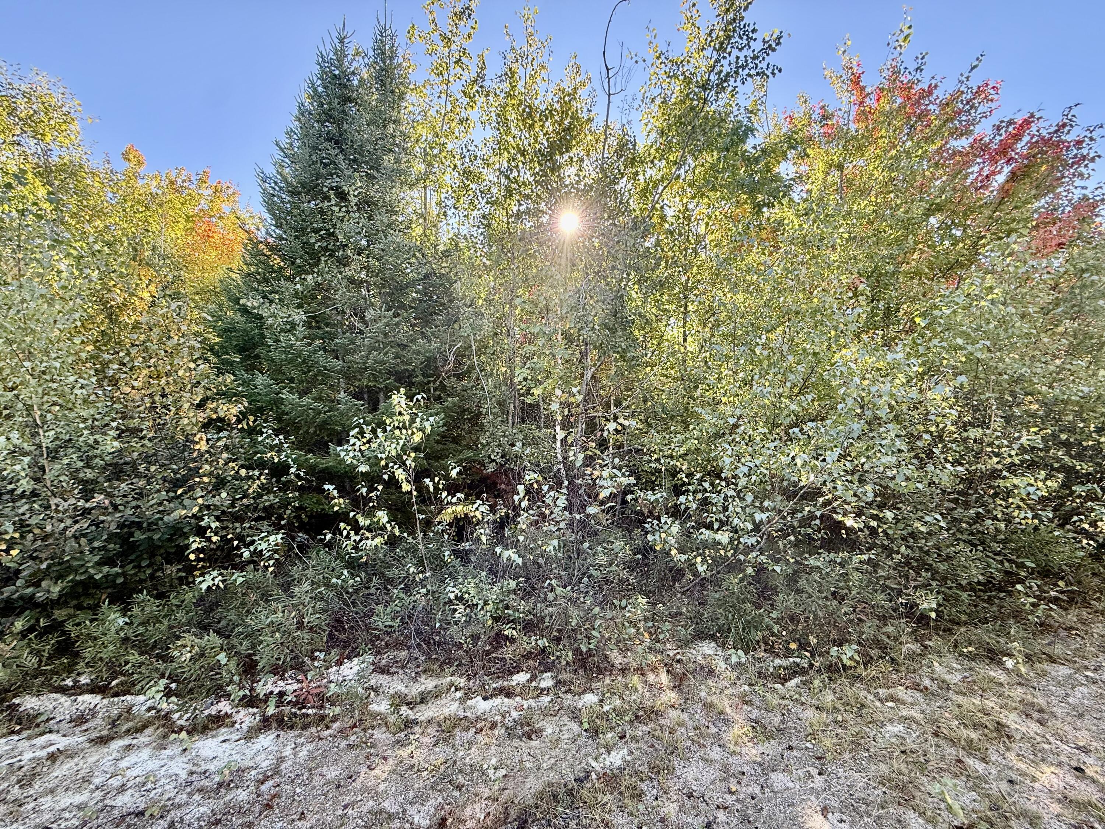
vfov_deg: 85.7
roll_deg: +1.3
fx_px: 447
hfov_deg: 102.1
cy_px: 414
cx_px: 552
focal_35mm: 14
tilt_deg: +4.8
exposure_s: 1/175
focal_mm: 2.22
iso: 64
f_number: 2.2
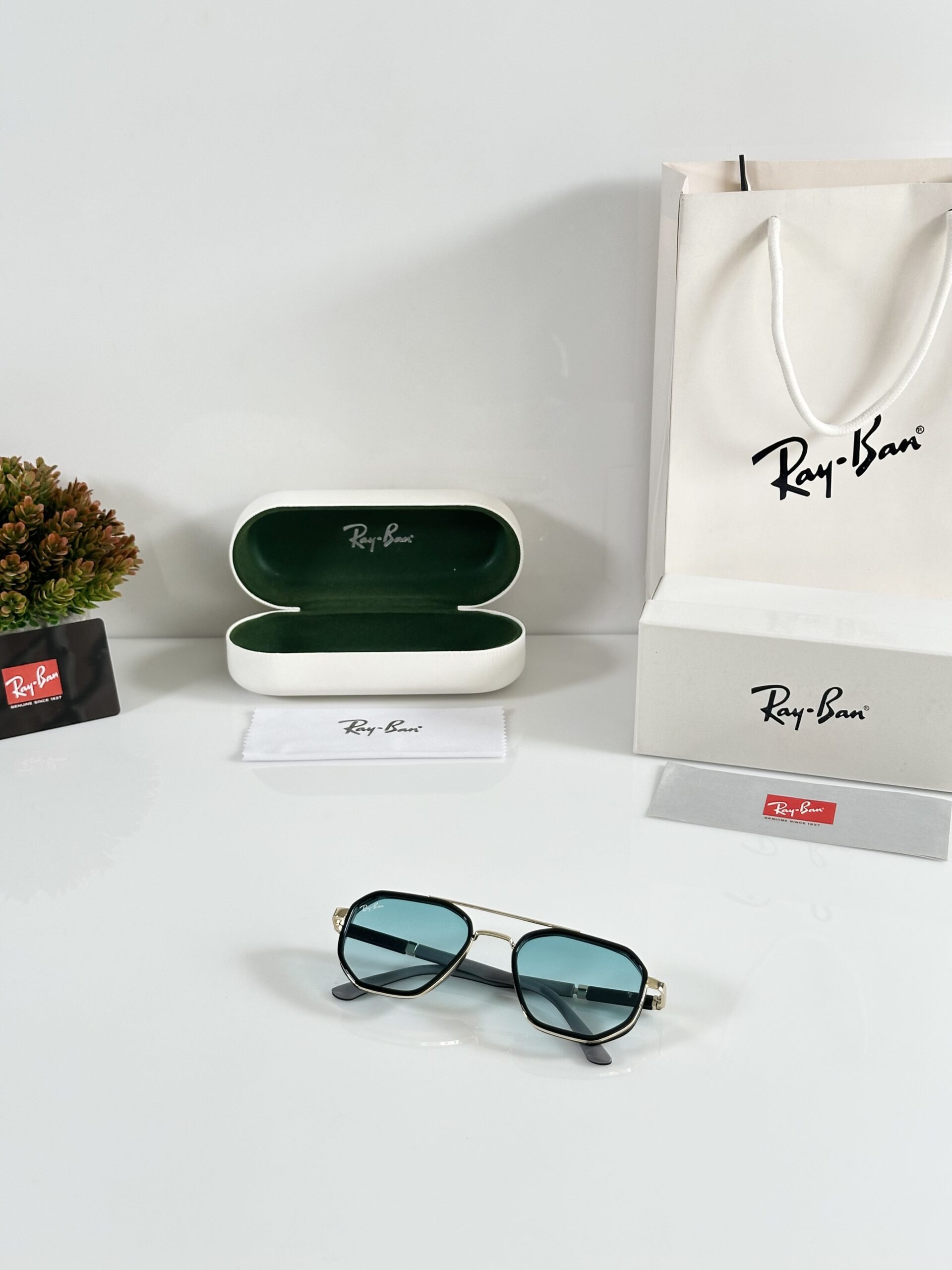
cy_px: 635
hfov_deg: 30.3
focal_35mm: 48
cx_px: 476
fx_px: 1760
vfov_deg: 39.7
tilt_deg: -25.4
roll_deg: -0.1
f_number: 1.78
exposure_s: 1/121
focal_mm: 6.86
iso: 64
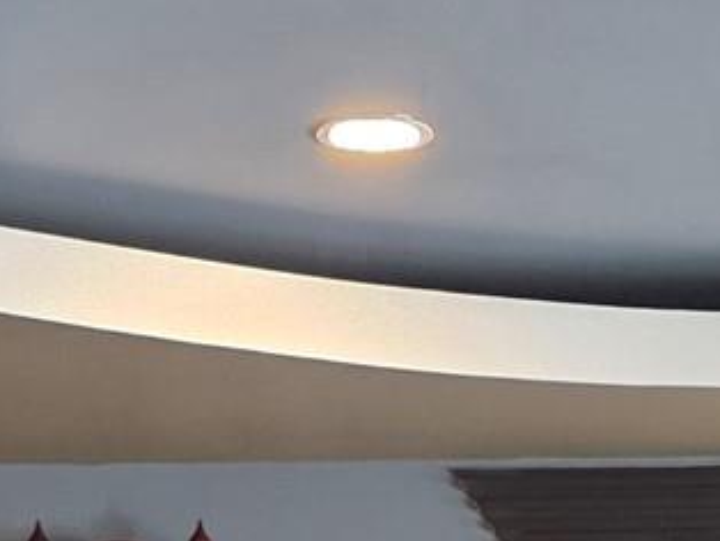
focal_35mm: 150
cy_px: 1096
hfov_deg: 13.1
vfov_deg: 9.3
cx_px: 128
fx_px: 3122
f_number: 1.7
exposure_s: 1/120
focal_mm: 6.3
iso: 320
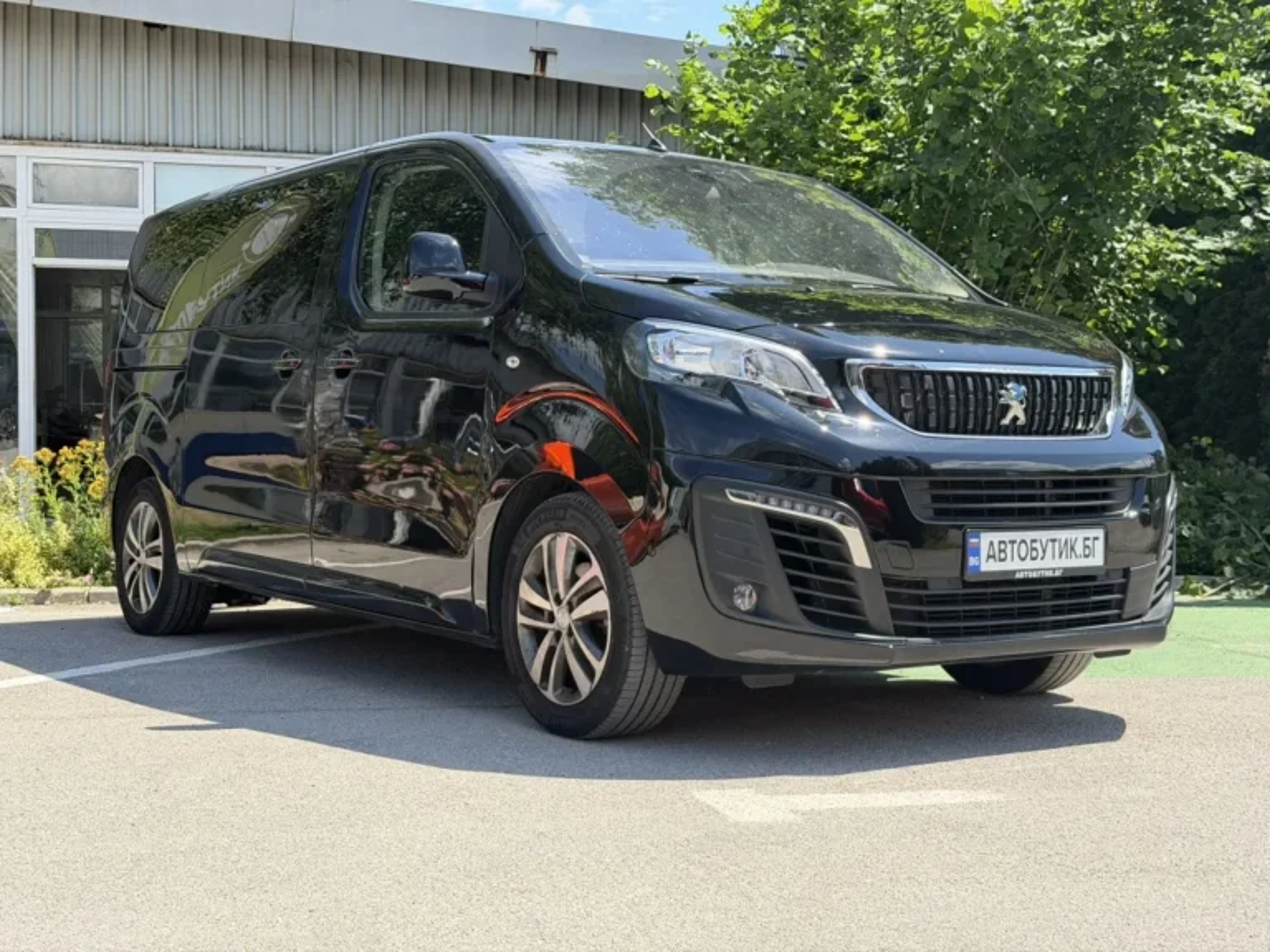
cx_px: 635
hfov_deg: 39.7
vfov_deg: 30.3
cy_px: 476
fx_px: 1761
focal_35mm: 48
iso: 64
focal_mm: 6.76
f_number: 1.78
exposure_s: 1/1608
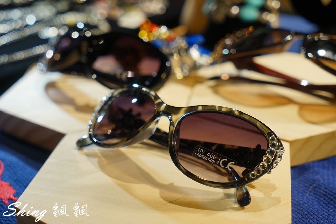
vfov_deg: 23.4
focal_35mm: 58
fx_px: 541
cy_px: 112
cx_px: 168
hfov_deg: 34.5
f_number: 5.6
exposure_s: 1/100
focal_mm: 58
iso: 1000
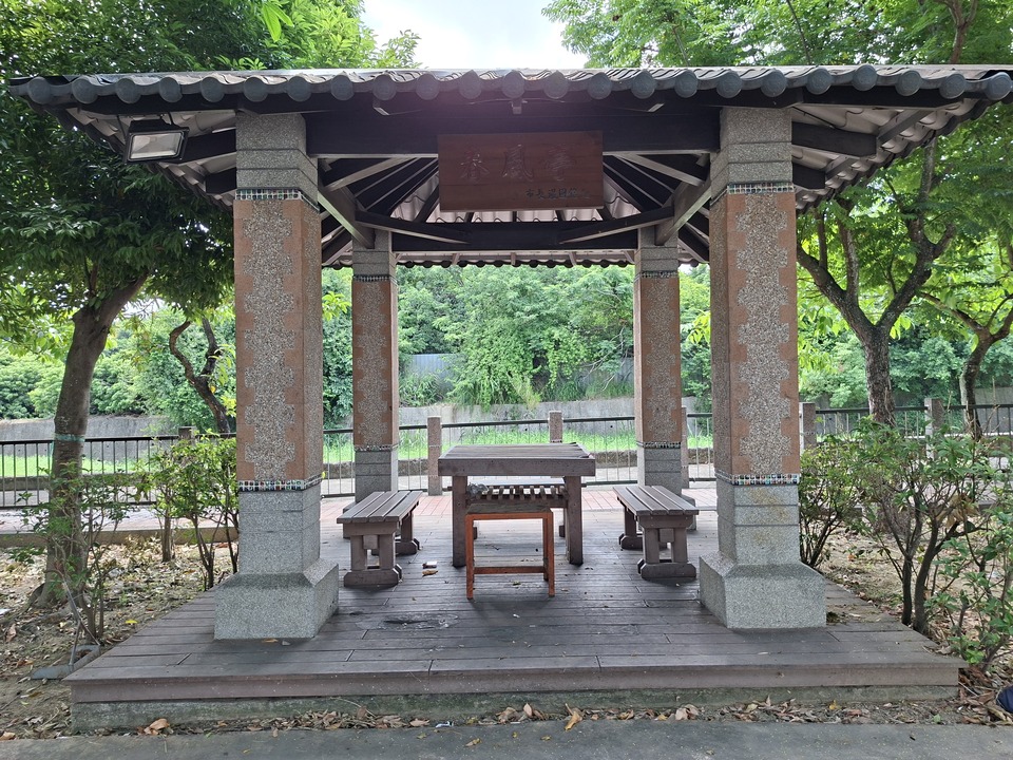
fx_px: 673
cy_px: 380
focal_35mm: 23
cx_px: 506
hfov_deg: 73.9
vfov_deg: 58.9
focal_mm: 5.54
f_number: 1.8
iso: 50
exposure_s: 1/180
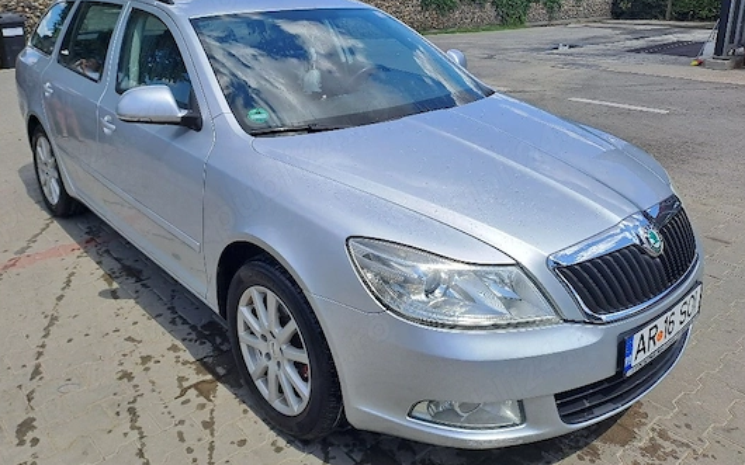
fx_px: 609
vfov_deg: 41.5
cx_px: 356
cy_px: 171
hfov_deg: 62.9
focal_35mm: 30
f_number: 1.8
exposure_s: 1/1667
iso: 32
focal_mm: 4.65
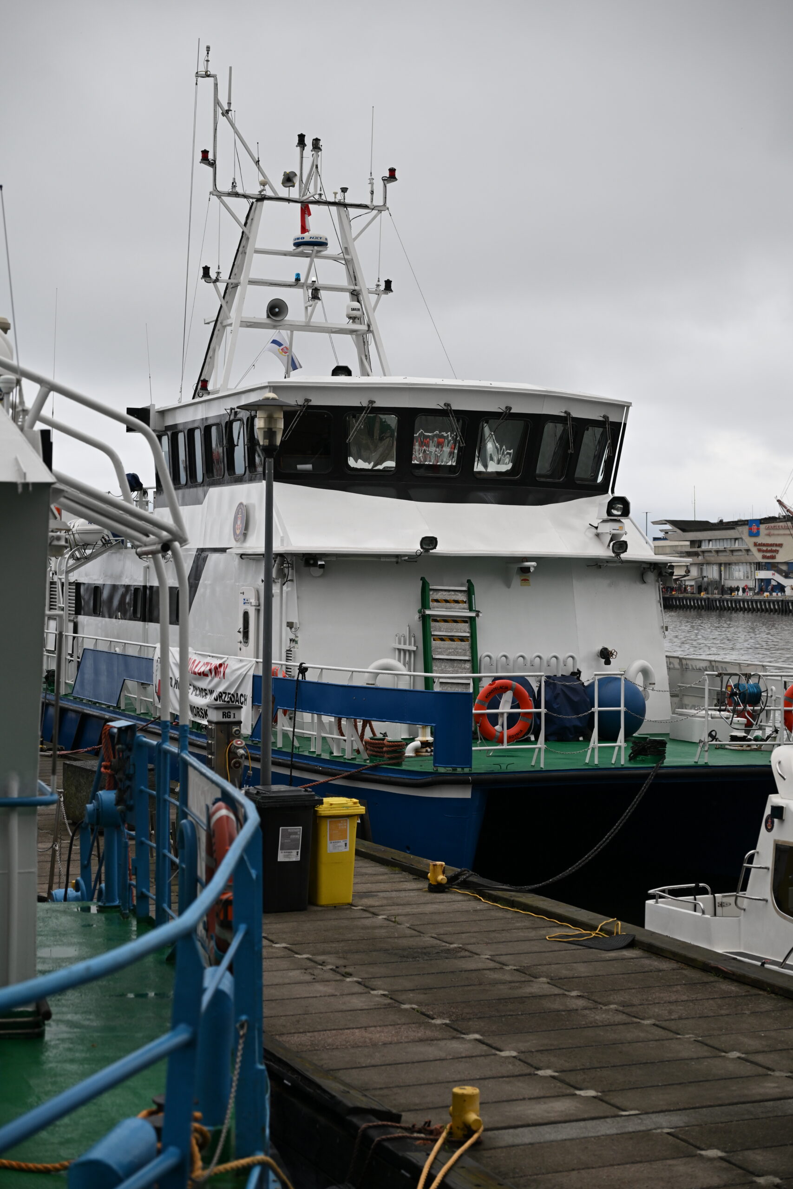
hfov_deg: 22.3
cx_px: 396
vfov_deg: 32.9
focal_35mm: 61
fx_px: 2015
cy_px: 594
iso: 400
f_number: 4
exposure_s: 1/250
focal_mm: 61
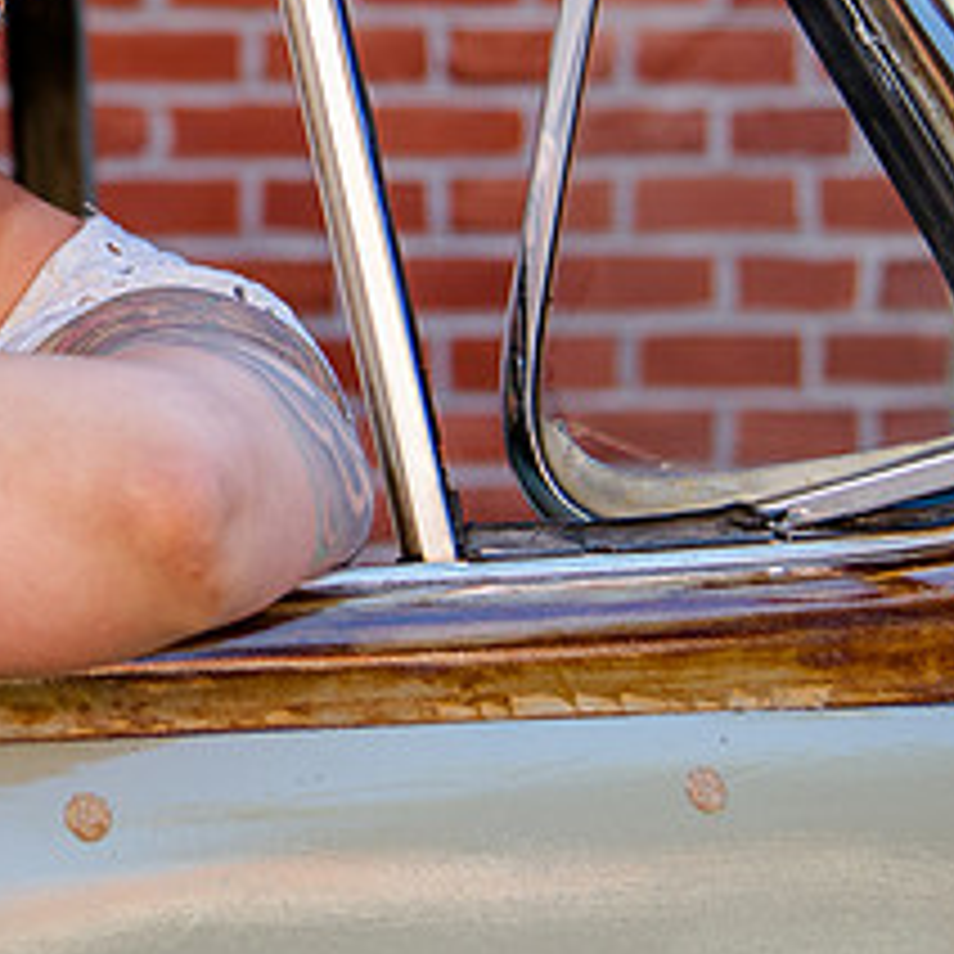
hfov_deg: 11.4
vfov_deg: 11.5
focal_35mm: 151
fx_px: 4708
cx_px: -161
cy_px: 151
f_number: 4
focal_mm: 50
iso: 500
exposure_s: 1/320
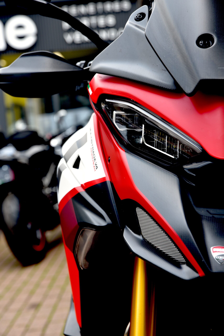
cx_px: 112
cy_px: 168
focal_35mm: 70
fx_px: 653
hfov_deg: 19.5
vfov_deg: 28.8
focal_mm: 70
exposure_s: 1/100
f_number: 5
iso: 200
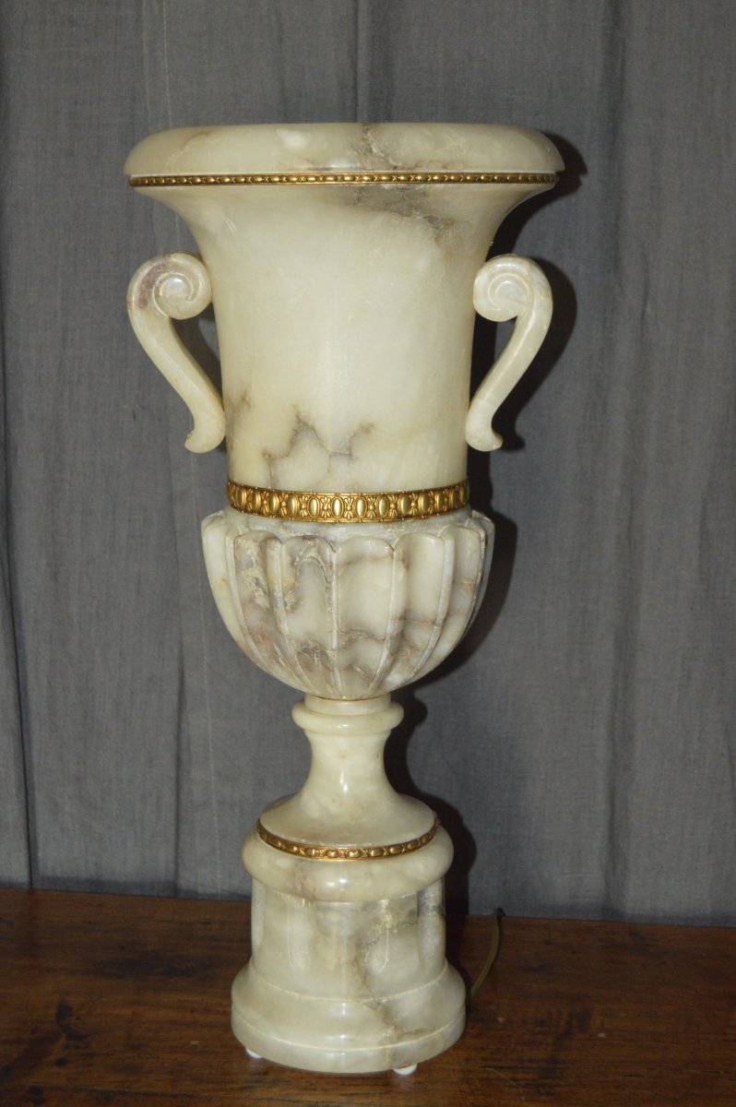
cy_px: 554
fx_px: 1843
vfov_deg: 33.4
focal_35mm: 60
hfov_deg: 22.6
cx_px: 368
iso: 2200
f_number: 5
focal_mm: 40
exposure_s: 1/60
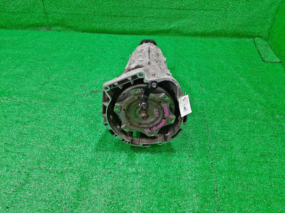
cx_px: 142
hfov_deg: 67.3
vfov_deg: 53.1
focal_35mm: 26
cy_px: 106
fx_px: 214
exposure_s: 1/50
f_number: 1.7
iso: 100
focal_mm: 3.93
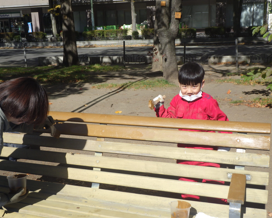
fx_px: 354
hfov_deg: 42.0
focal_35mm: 44
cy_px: 109
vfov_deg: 34.2
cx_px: 132
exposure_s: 1/640
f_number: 5
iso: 125
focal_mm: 7.5
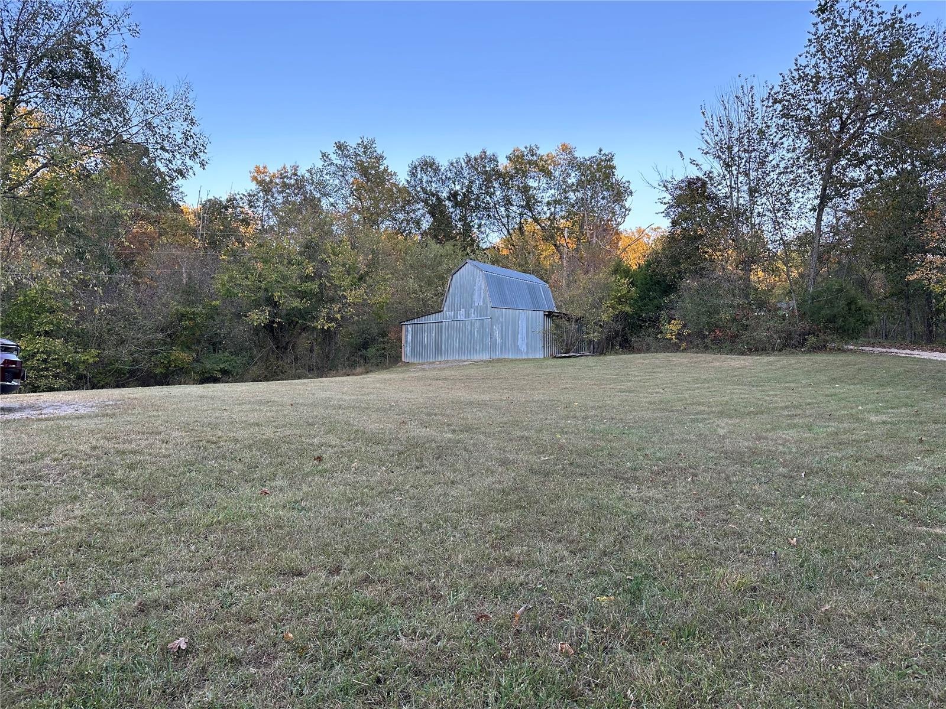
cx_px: 473
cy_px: 354
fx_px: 656
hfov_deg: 71.6
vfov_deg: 56.8
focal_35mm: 24
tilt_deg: +2.1
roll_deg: -1.4
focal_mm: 6.86
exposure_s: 1/287
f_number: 1.78
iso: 80
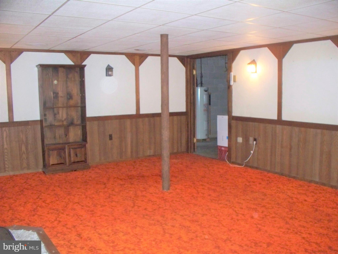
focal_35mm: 36
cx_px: 169
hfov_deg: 51.4
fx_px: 352
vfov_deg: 39.7
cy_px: 127
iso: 400
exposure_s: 1/30
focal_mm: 7.54
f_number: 2.8
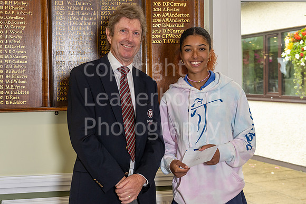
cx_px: 141
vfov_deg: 21.3
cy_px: 97
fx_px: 543
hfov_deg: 31.5
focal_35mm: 64
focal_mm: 58
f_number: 5.6
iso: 320
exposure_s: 1/60
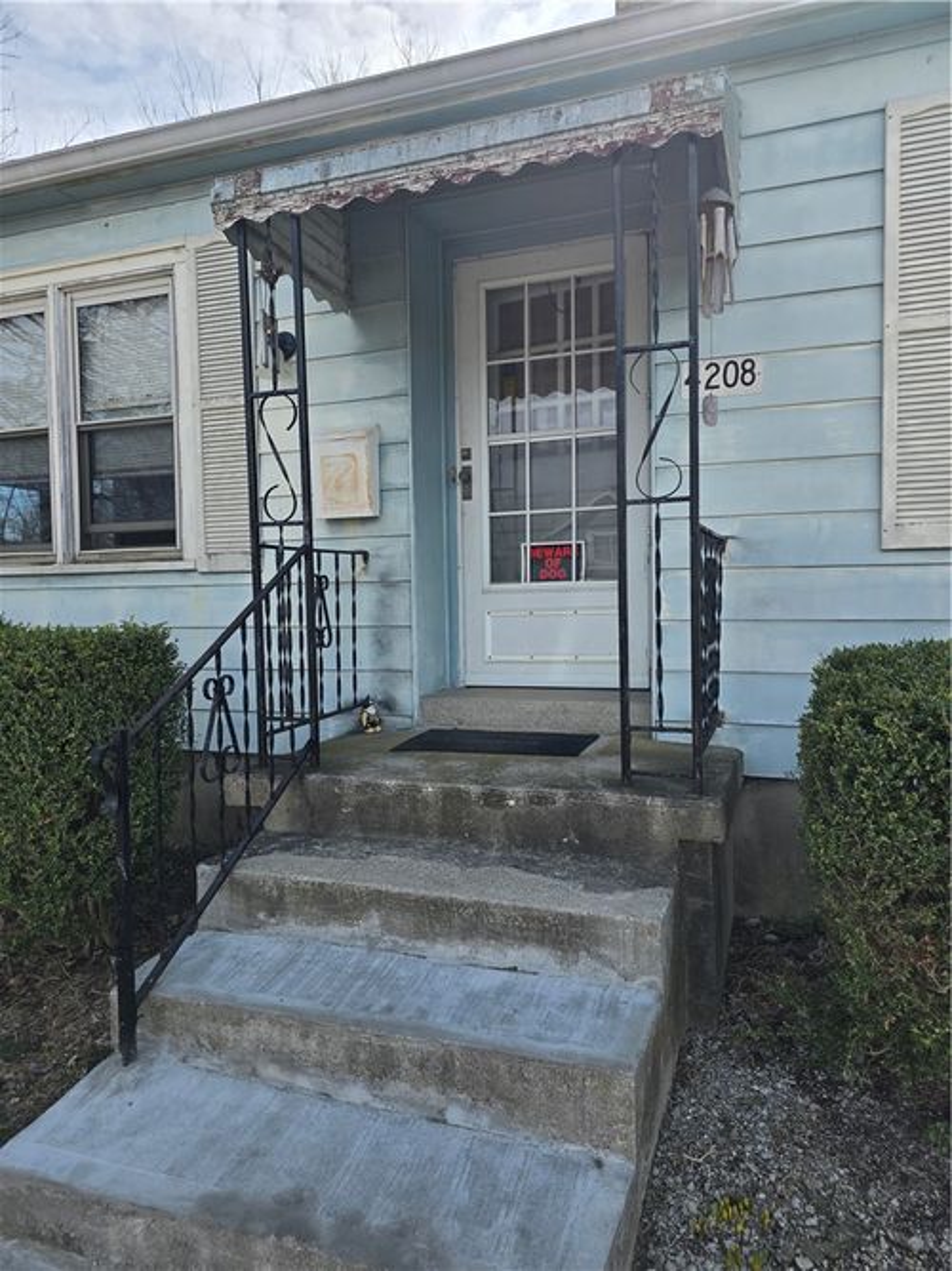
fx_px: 844
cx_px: 476
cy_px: 636
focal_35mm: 23
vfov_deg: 73.9
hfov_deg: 58.9
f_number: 1.7
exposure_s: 1/697
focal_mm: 6.3
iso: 12
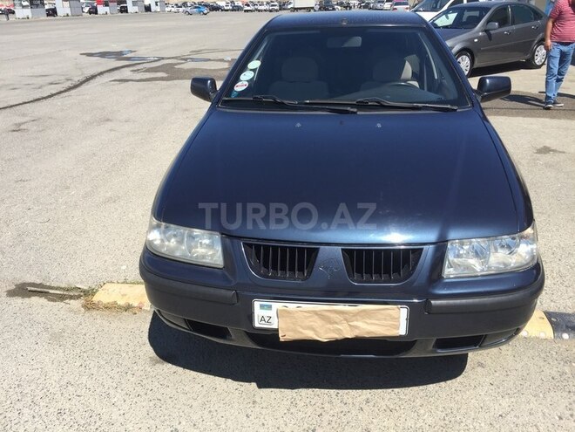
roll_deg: +0.7
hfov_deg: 61.7
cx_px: 288
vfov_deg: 48.2
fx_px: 482
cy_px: 216
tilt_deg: -23.6
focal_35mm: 29
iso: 32
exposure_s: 1/1464
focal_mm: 4.15
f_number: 2.2
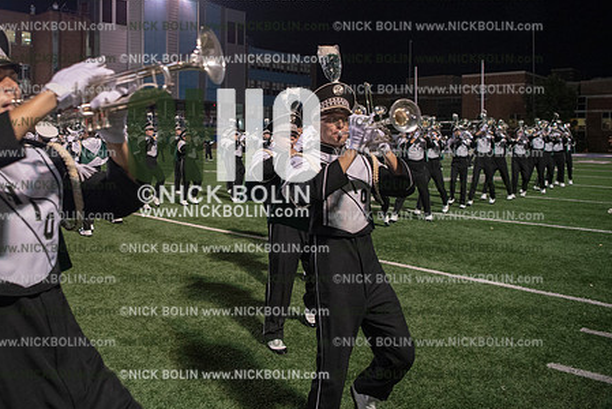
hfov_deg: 59.4
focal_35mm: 31
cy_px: 153
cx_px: 224
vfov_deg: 42.1
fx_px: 527
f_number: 3.2
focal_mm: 24
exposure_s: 1/500
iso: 3200
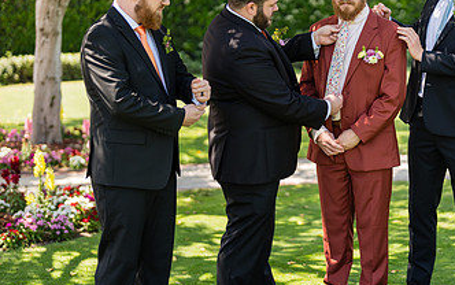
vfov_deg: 14.4
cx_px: 366
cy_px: 150
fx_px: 1129
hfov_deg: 22.5
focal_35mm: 91
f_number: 1.2
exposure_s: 1/2000
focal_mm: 50
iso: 100
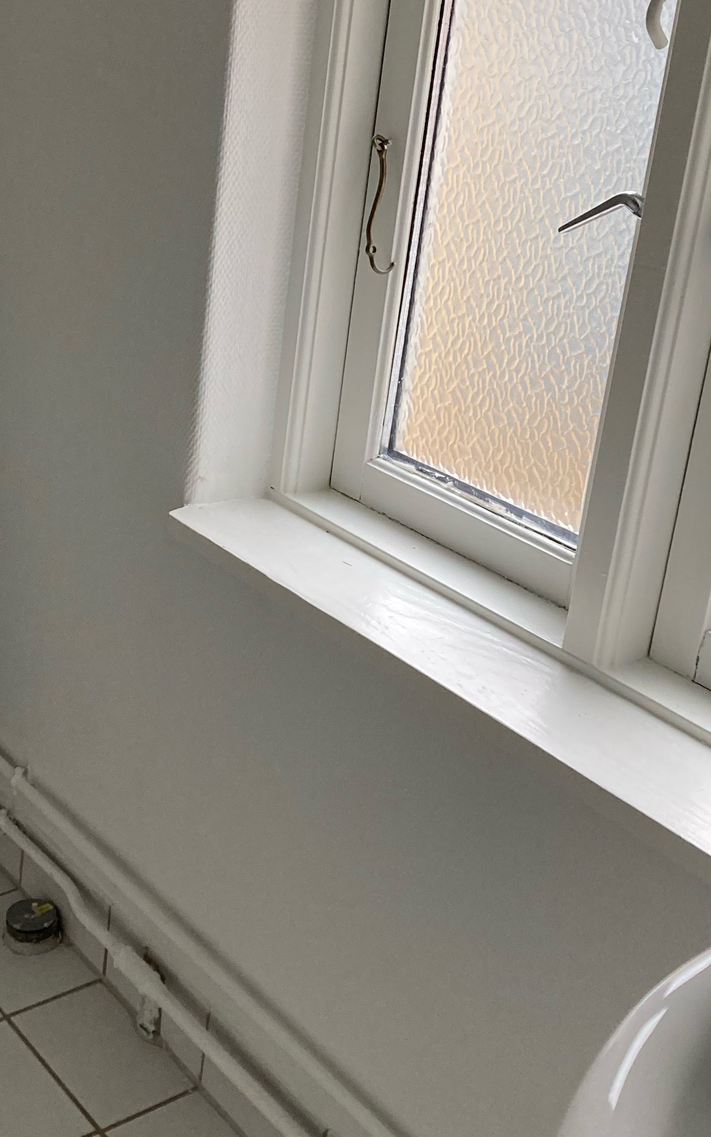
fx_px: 1581
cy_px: 447
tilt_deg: -19.7
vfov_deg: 39.4
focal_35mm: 51
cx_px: 155
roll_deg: -4.0
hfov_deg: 25.0
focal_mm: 3.99
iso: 160
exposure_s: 1/60
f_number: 1.8
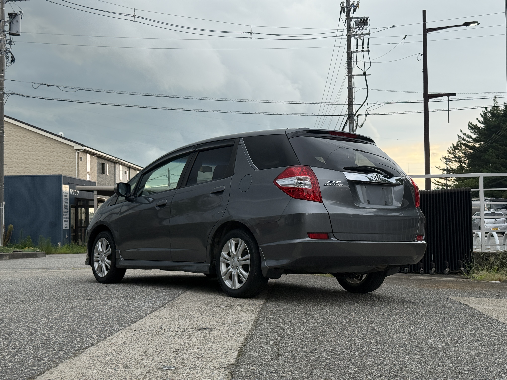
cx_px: 254
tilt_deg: +3.3
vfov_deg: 30.3
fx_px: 703
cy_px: 190
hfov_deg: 39.7
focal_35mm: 48
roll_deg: +1.2
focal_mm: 6.76
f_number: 1.78
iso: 64
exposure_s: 1/762
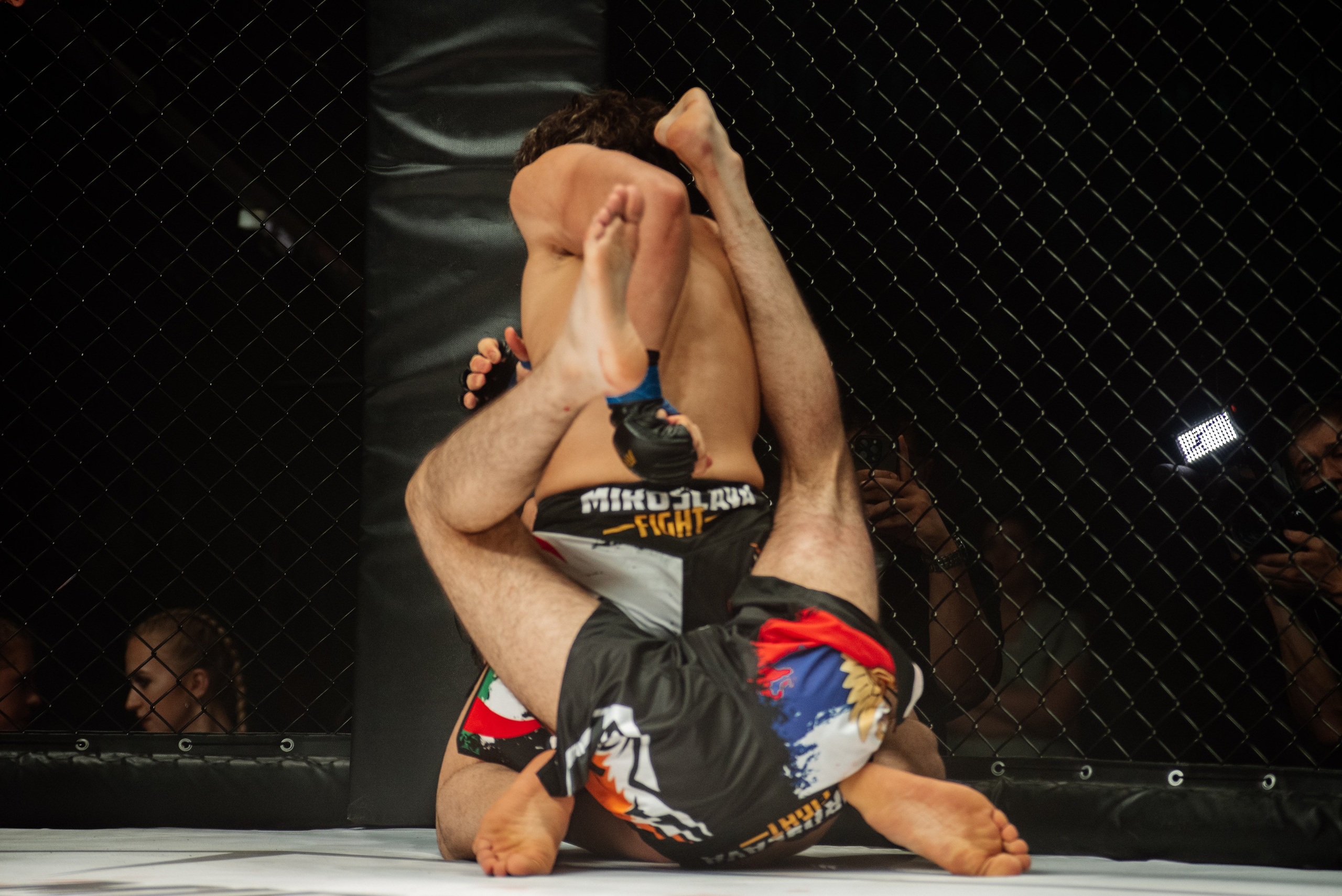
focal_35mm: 135
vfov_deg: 10.2
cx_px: 671
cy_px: 448
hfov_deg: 15.2
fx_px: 5034
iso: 2000
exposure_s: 1/640
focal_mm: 135
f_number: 4
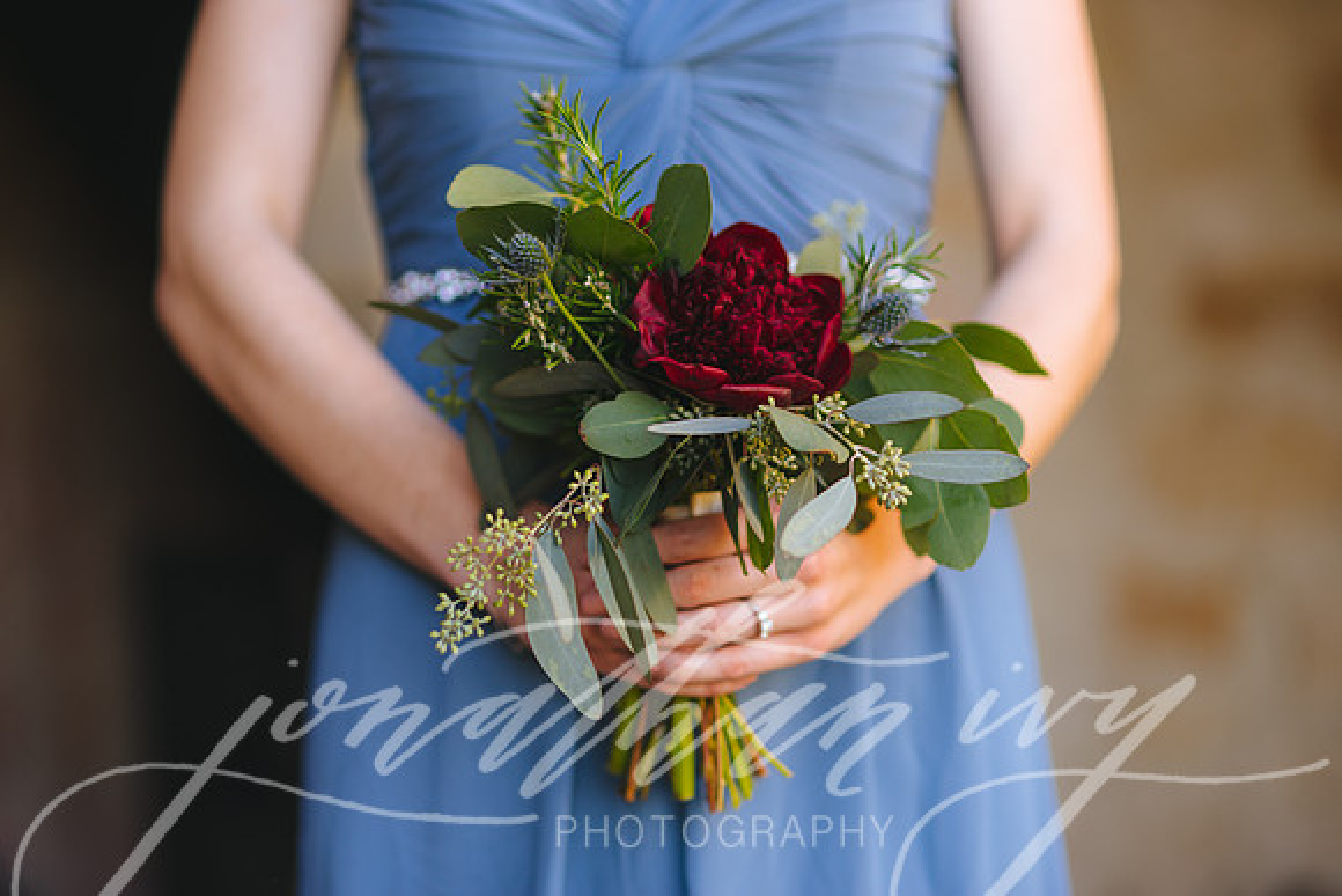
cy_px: 448
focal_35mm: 85
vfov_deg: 16.1
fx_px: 3169
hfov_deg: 23.9
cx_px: 671
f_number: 2.2
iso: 200
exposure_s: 1/320
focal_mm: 85
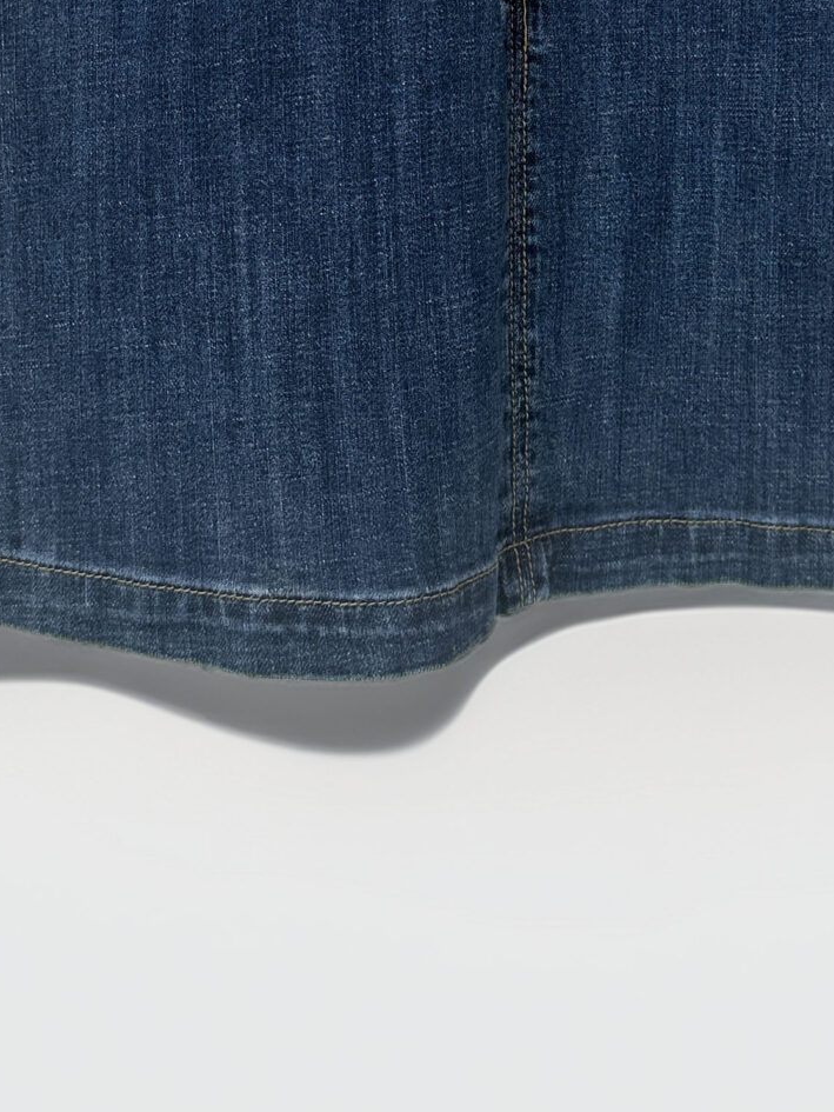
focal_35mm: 65
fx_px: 2088
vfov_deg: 28.4
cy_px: 69
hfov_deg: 22.5
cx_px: 532
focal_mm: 6.86
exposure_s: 1/167
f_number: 1.78
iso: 64
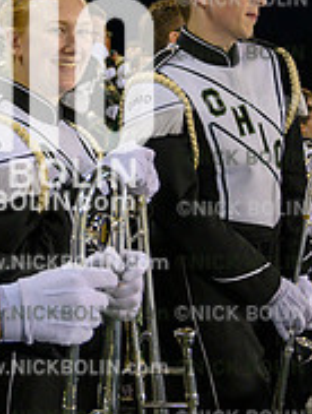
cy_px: 105
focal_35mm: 73
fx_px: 874
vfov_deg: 26.3
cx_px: -7
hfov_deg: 19.6
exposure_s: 1/250
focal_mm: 24
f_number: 4
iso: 2000
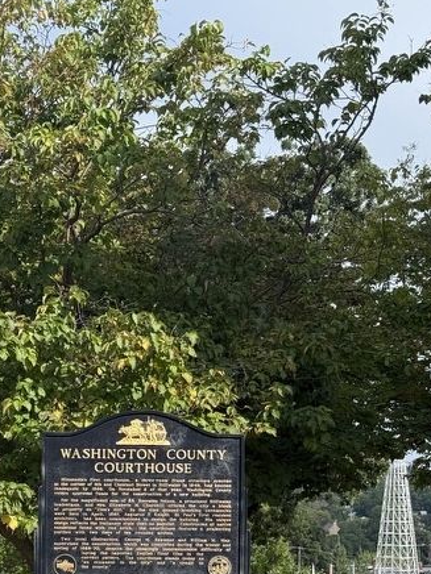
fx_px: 1461
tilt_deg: -0.9
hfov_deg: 16.7
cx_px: 117
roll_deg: +0.0
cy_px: 516
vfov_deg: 21.8
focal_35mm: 88
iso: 100
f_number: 1.78
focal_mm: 6.76
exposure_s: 1/2976
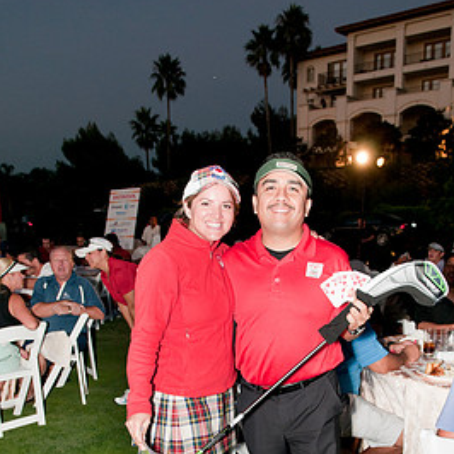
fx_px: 608
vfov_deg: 39.4
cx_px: 250
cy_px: 362
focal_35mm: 41
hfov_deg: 40.9
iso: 200
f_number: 5
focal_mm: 19
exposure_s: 1/60
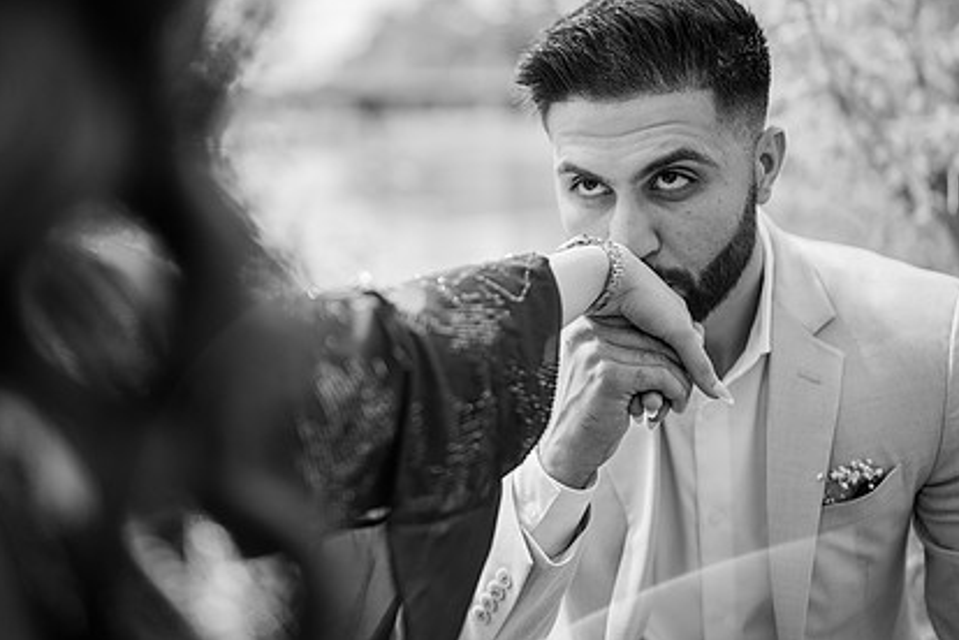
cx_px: 361
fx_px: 1305
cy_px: 194
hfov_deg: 40.1
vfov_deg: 27.3
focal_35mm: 49
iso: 125
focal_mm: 35
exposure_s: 1/2500
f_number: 1.2
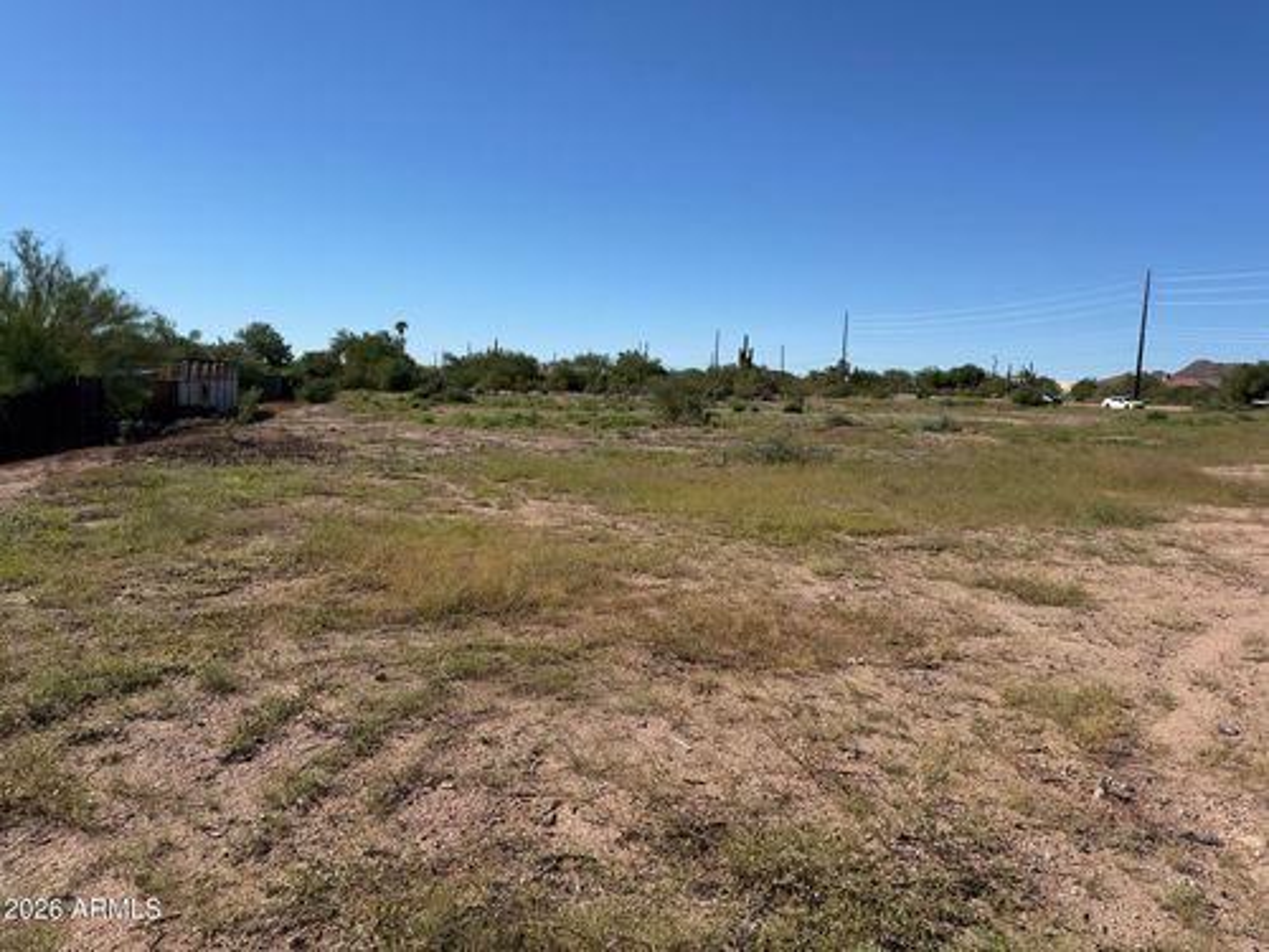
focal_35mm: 24
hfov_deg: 71.6
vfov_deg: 56.8
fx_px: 880
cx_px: 634
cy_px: 476
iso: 80
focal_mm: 6.76
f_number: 1.78
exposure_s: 1/6711
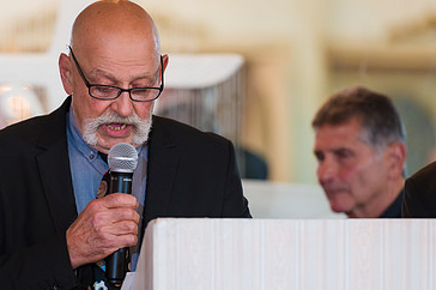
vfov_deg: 4.2
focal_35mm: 330
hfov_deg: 6.2
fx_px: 3993
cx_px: 102
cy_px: 165
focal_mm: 200
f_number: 3.2
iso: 1250
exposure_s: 1/200
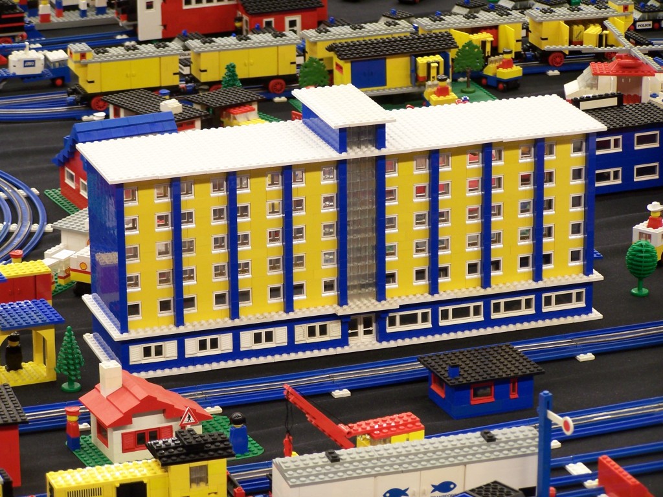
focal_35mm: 139
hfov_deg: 14.2
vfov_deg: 10.7
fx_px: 2662
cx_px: 332
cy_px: 248
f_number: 3.2
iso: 80
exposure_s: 1/2
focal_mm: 23.1
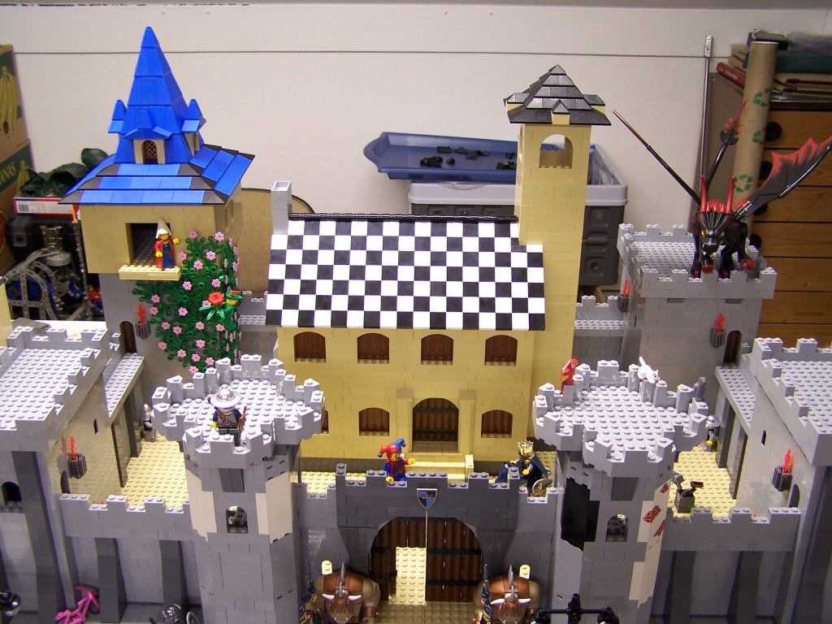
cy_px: 312
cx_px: 416
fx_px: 913
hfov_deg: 49.0
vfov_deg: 37.7
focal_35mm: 38
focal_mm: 6.3
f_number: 2.8
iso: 80
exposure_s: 1/6
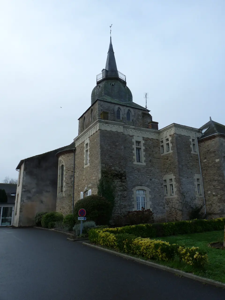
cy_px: 150
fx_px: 234
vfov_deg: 65.3
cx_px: 112
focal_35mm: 27
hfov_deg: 51.4
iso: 100
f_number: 5.6
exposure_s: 1/200
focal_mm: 4.8
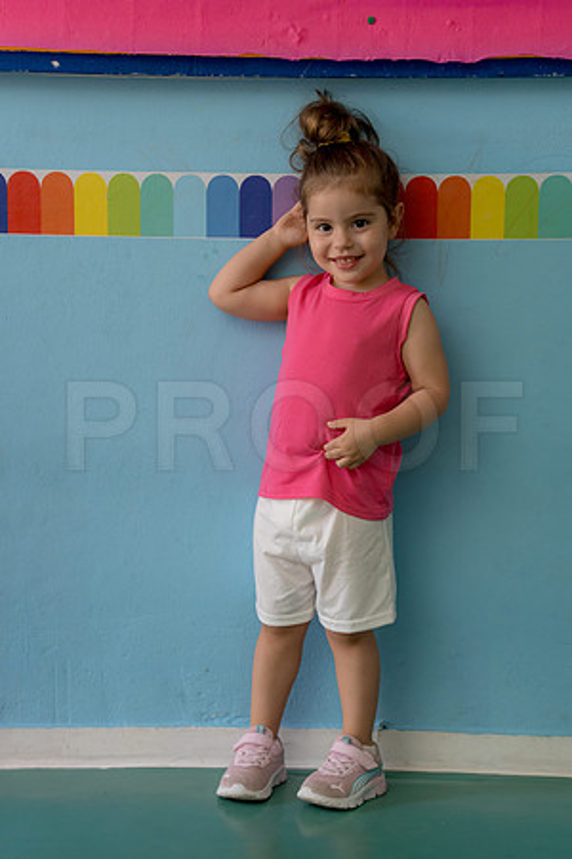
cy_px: 430
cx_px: 286
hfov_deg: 14.9
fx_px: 2192
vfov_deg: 22.1
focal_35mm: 92
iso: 1600
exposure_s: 1/160
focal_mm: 92
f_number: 5.6
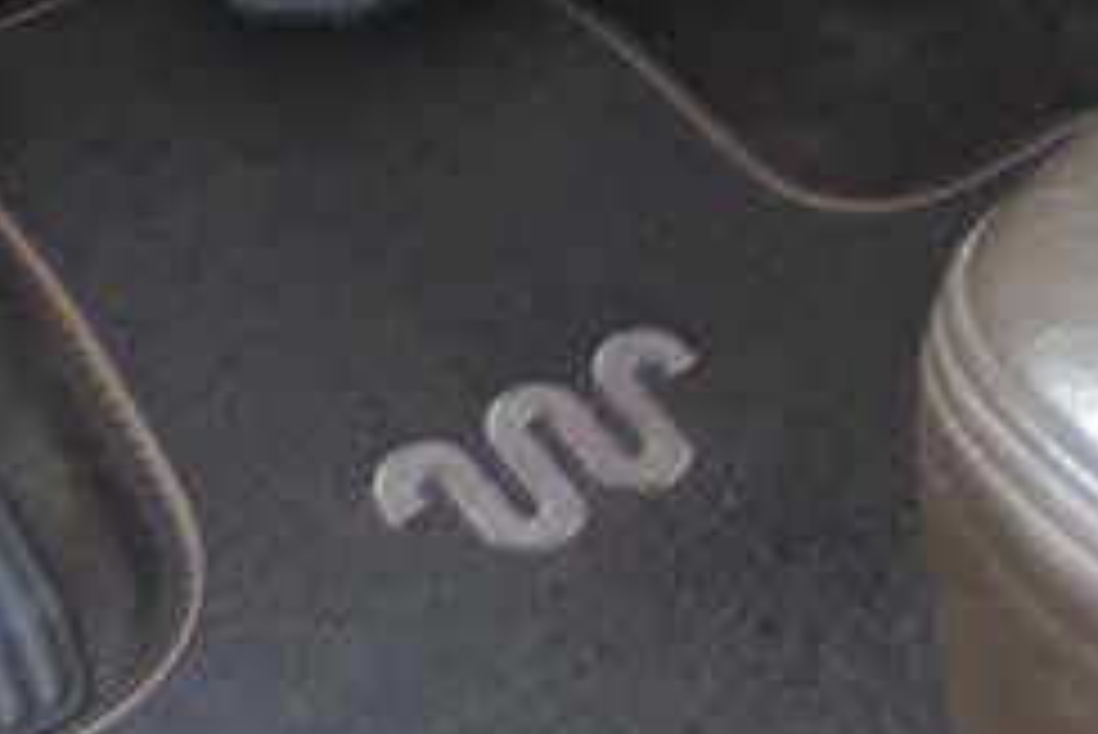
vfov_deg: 9.2
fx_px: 3998
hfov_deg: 13.5
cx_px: 2151
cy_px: -1157
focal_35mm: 131
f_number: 3
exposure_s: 1/30
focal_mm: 4.3
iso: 180
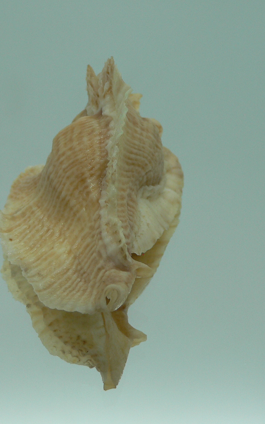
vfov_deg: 40.3
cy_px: 212
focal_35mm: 50
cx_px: 111
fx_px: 578
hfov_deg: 25.8
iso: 80
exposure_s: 1/60
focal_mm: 4.6
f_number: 2.8
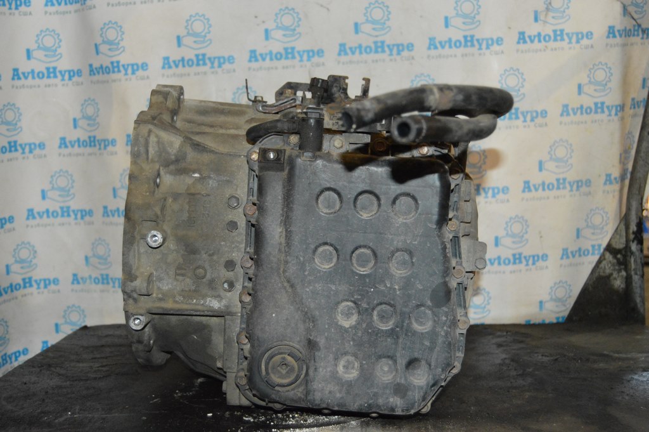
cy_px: 216
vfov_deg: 29.8
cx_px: 324
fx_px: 811
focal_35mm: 45
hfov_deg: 43.6
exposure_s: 1/60
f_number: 4.2
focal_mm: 30
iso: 3200
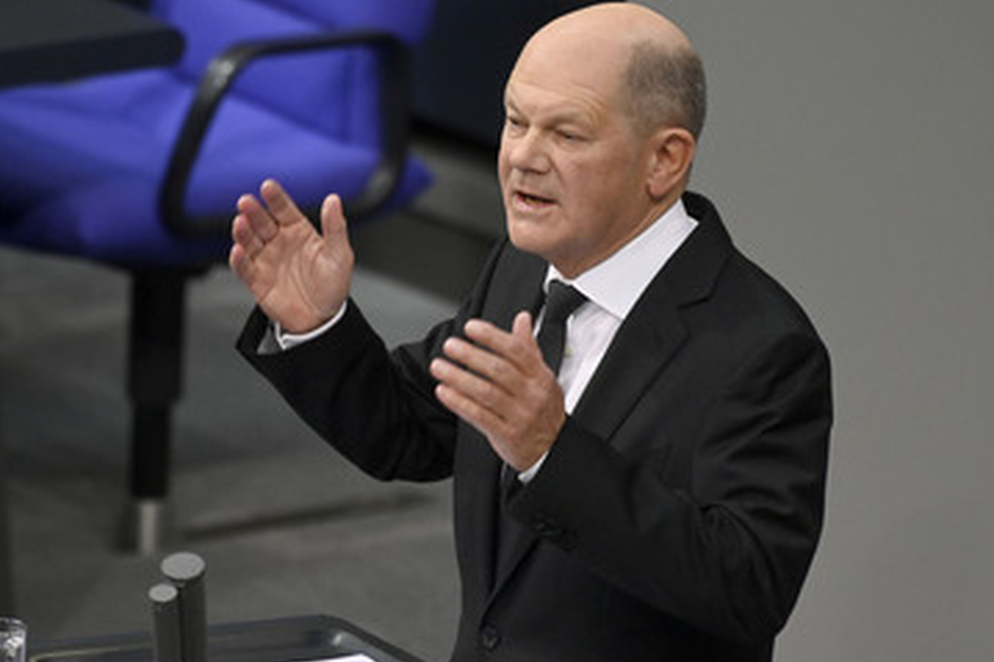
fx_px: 14213
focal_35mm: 515
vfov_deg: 2.7
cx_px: 455
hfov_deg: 4.0
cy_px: 321
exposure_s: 1/400
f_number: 5.6
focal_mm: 410
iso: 8000
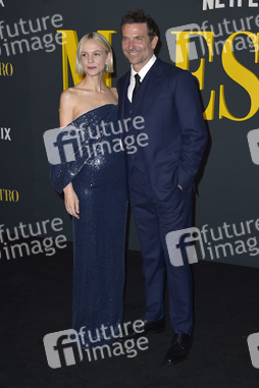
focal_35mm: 42
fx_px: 453
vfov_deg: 46.4
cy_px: 191
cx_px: 126
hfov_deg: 31.9
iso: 320
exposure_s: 1/250
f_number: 6.3
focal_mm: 40
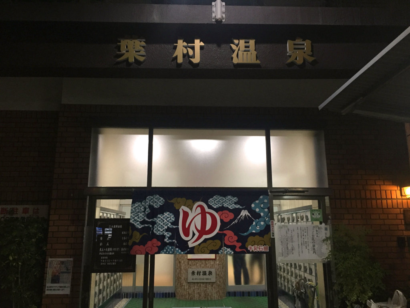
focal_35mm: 29
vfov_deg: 48.2
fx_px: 343
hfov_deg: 61.7
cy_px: 154
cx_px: 205
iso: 125
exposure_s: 1/30
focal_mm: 4.15
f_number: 2.2
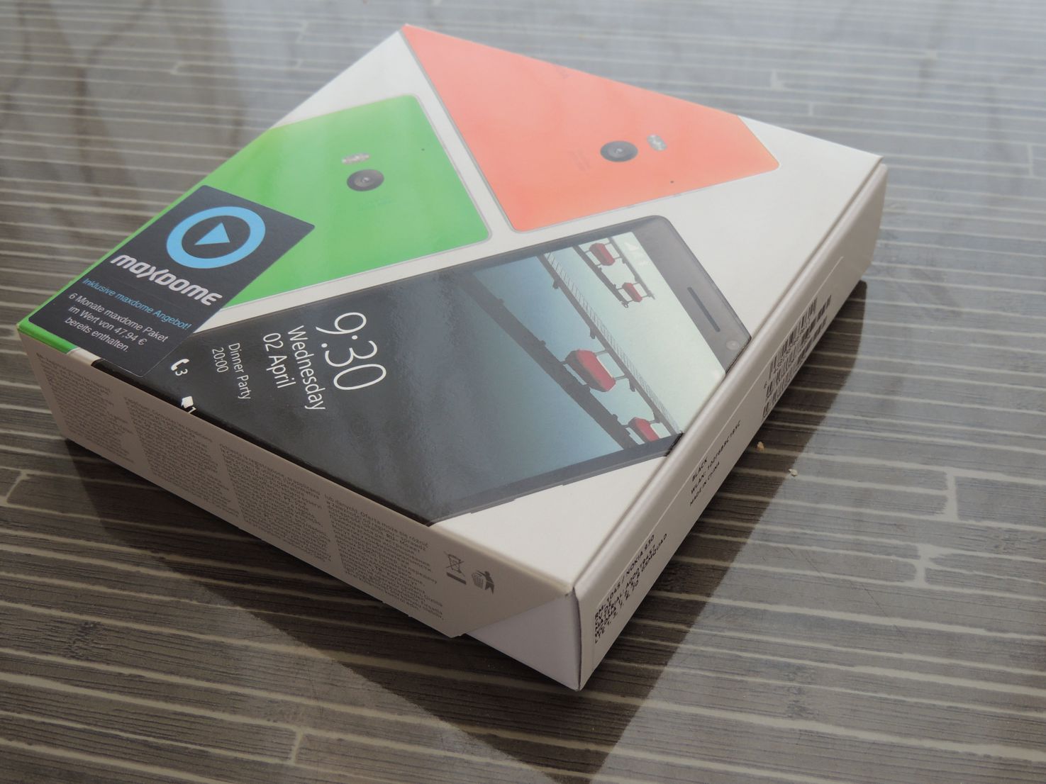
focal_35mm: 43
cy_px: 392
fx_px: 1299
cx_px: 523
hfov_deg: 43.9
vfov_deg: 33.6
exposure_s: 1/50
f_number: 3.4
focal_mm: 7.6
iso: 110
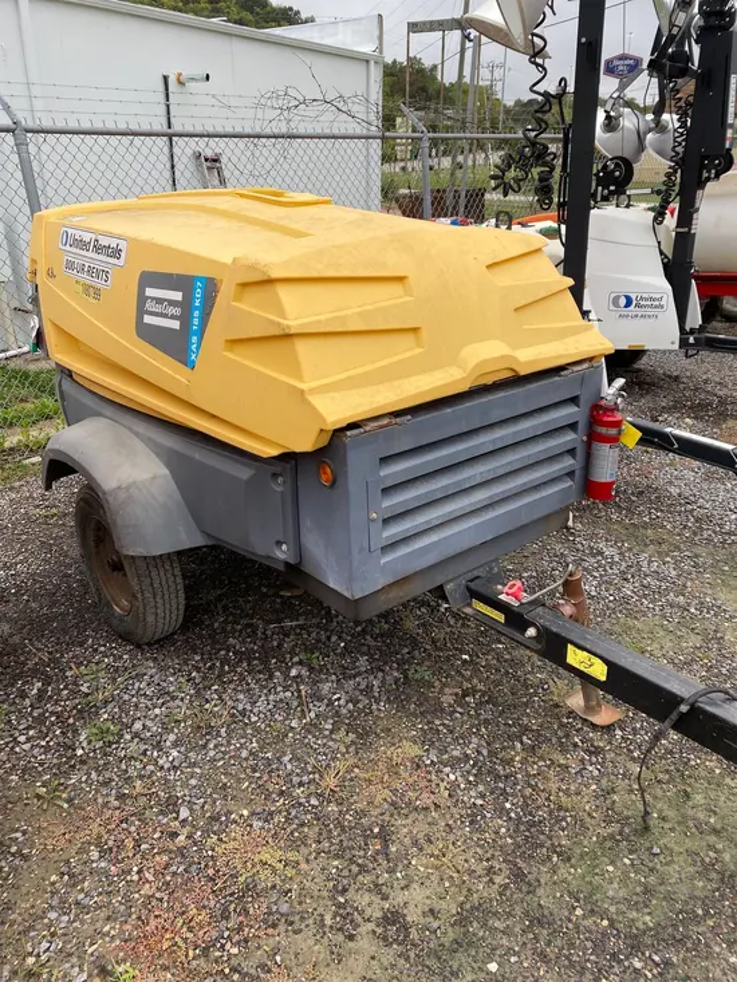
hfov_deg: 53.1
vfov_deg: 67.3
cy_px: 491
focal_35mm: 26
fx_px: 738
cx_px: 368
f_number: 1.8
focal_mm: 4.25
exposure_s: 1/544
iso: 32
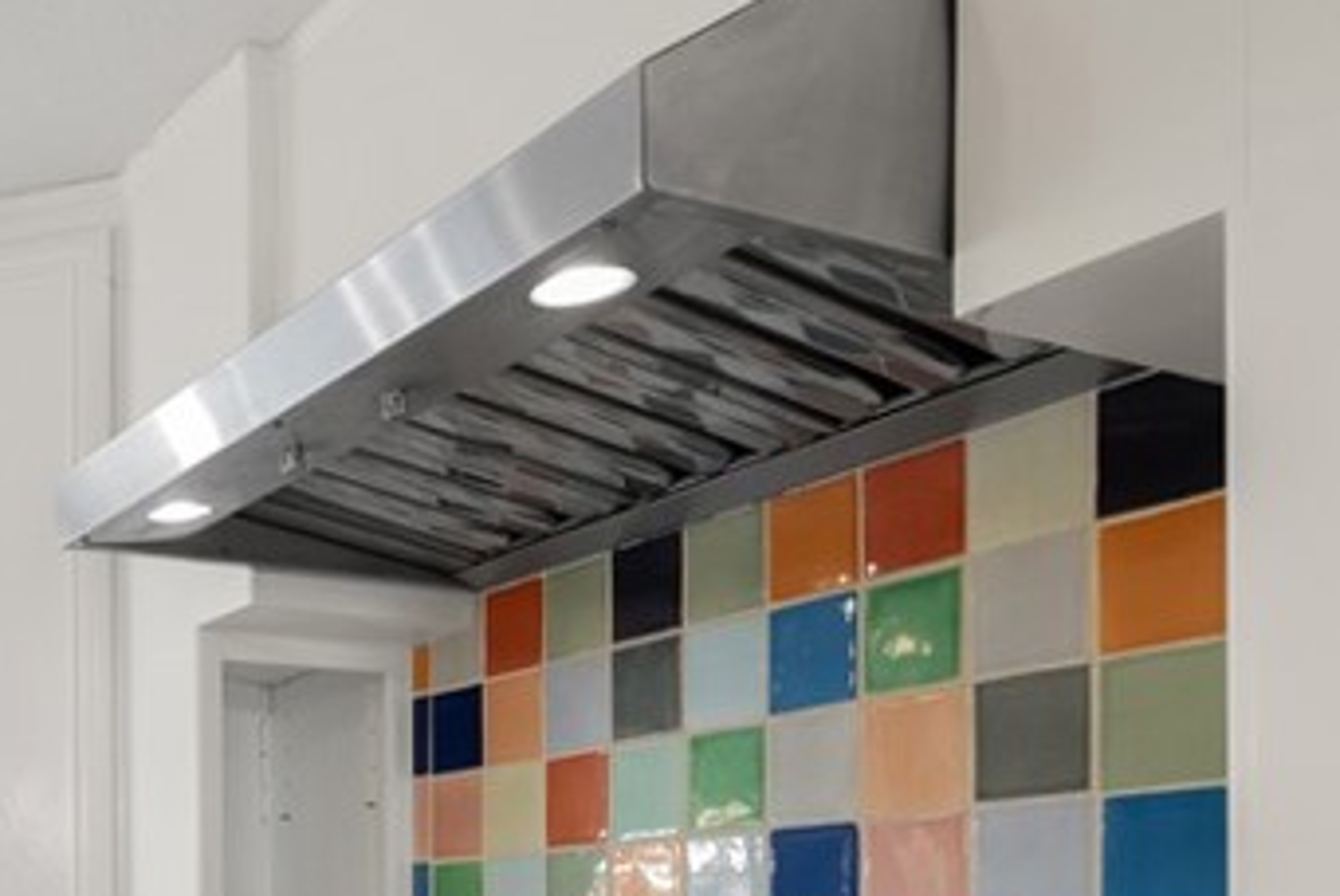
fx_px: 1565
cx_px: 90
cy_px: 1039
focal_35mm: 42
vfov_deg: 28.4
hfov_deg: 41.9
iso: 1600
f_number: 8
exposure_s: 1/4
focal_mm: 14
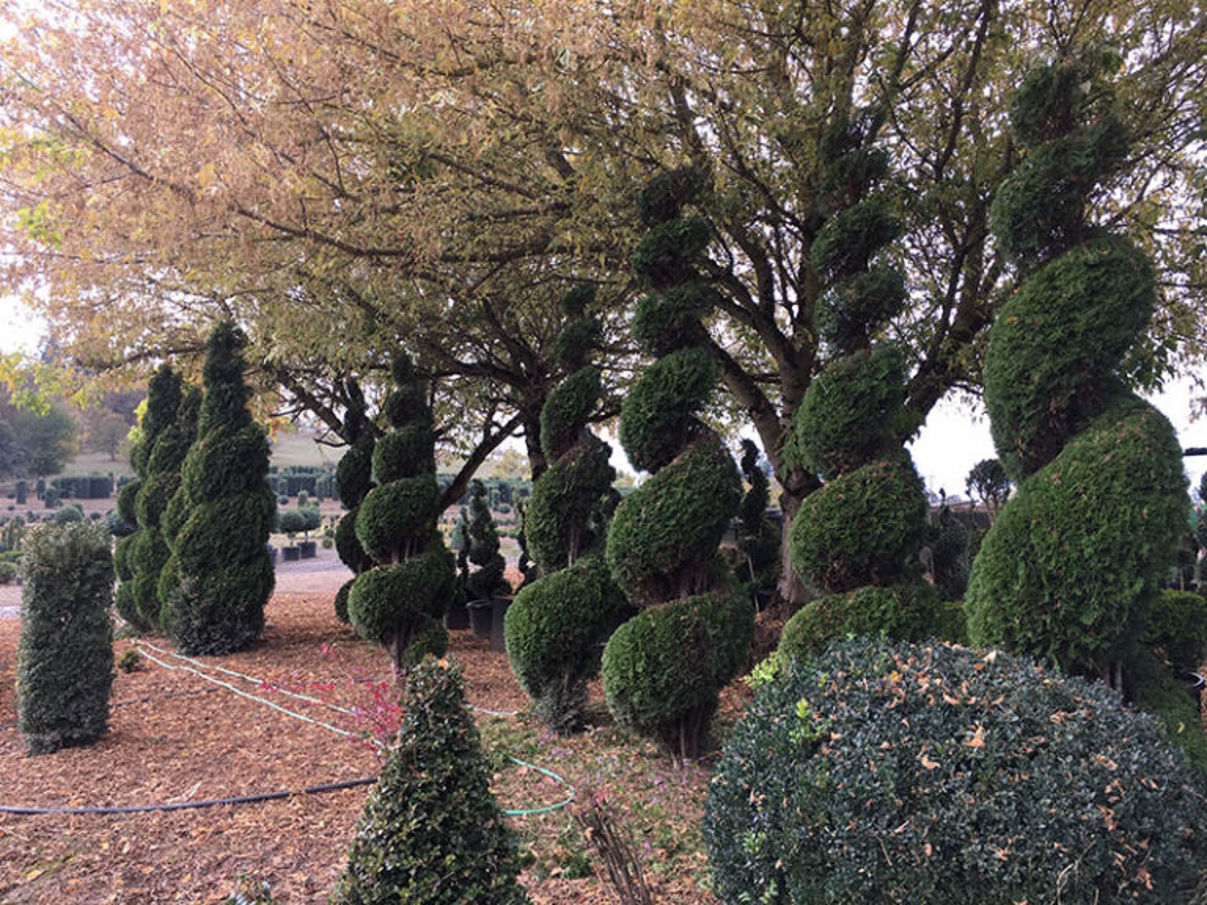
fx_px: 1011
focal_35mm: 29
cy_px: 452
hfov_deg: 61.7
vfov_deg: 48.2
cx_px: 604
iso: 25
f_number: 2.2
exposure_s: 1/237
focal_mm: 4.15
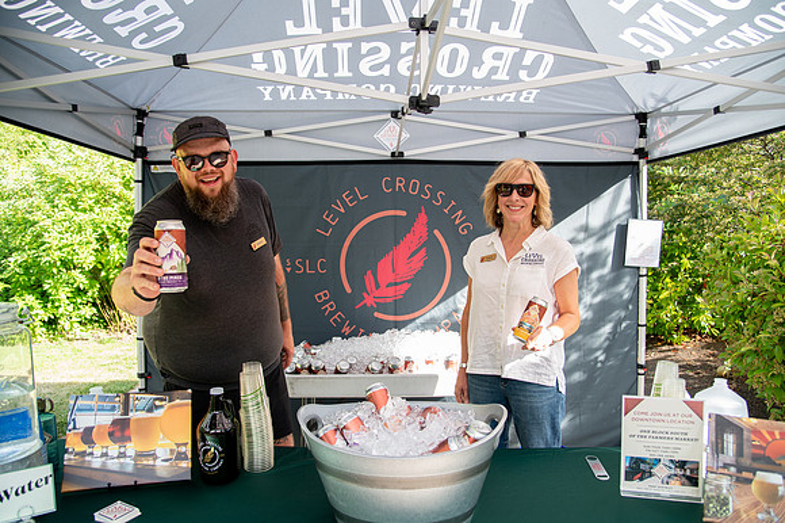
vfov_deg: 51.9
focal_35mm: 25
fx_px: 537
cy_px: 262
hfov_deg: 72.3
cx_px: 399
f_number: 4
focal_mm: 24
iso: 500
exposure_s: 1/320
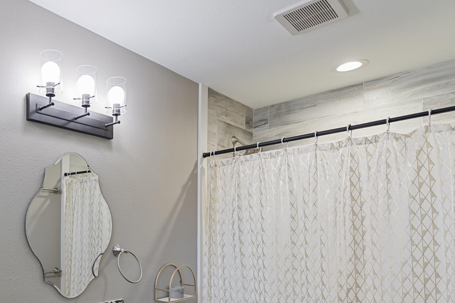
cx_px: 73
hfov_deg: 60.3
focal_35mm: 27
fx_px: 341
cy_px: 288
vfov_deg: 42.7
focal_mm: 14
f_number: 2.8
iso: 125
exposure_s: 1/10
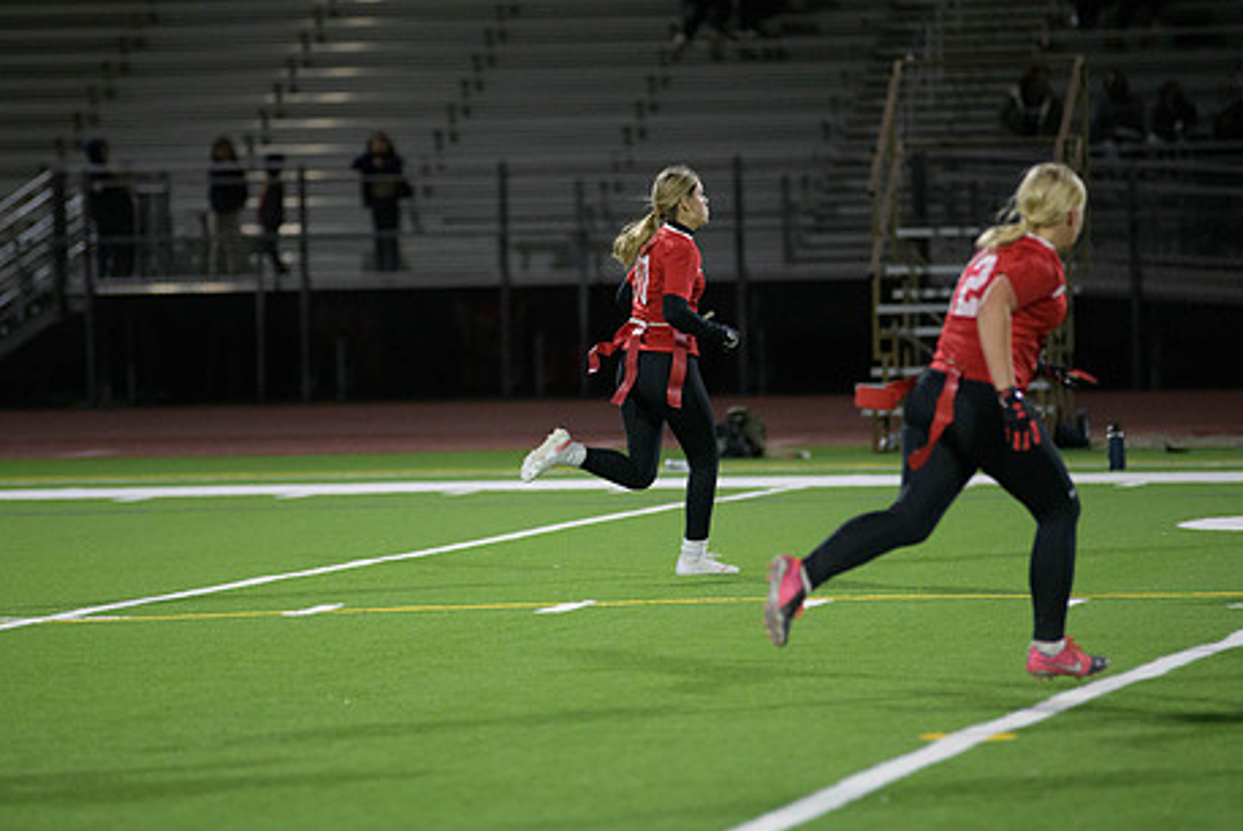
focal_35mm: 253
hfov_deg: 8.1
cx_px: 559
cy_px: 325
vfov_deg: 5.4
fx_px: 8741
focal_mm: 200
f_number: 2.8
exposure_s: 1/640
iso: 3200
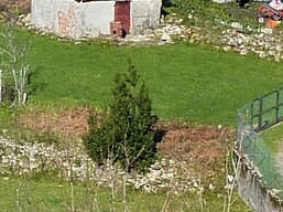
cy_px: 142
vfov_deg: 3.5
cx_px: -353
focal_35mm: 424
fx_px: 3462
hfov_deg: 4.6
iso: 80
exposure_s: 1/500
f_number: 3.9
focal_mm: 9.7
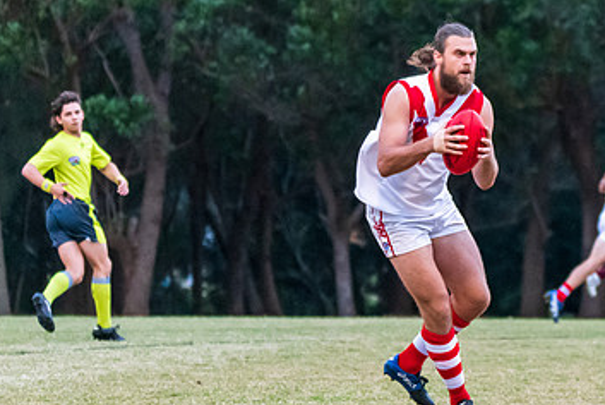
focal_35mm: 413
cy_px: 240
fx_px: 6946
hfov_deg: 5.0
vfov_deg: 3.3
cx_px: 490
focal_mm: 150
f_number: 5
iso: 3200
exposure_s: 1/1000
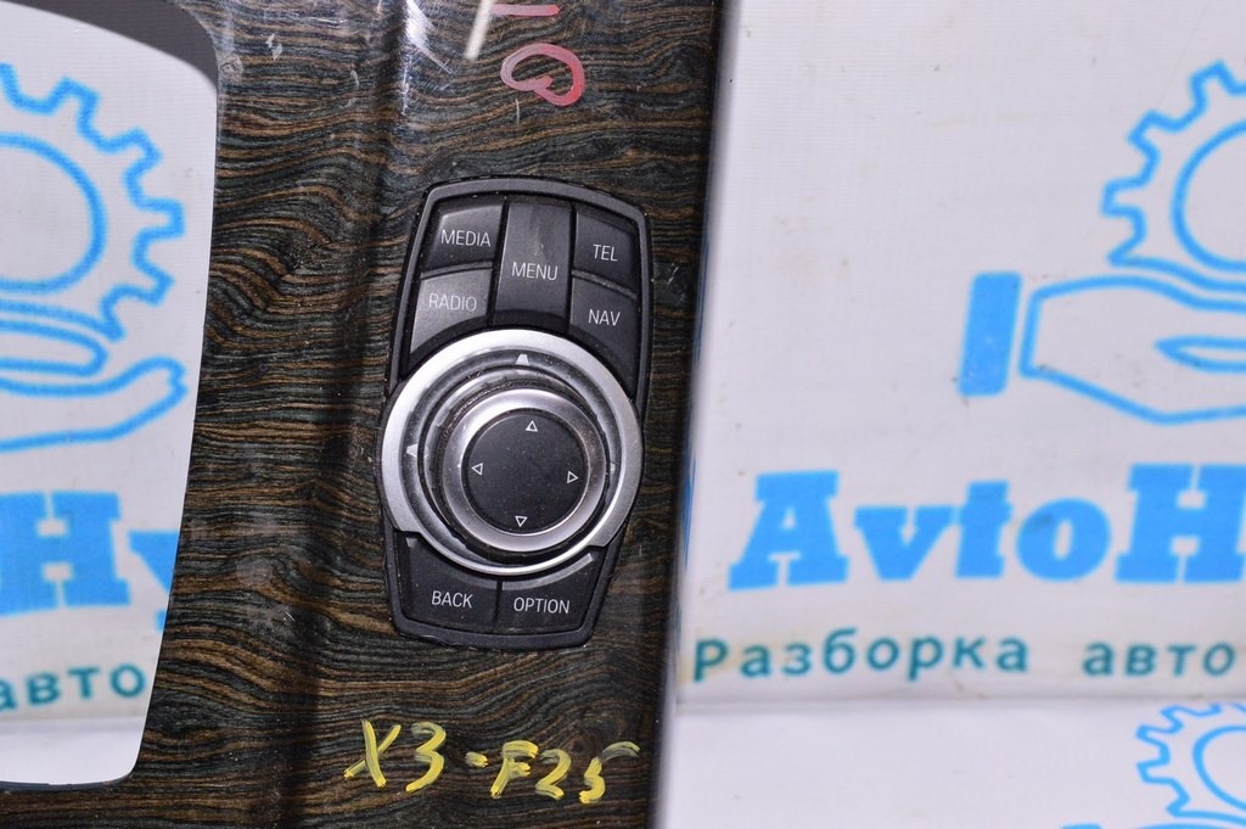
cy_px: 414
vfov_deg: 22.6
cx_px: 623
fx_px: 2075
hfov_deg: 33.4
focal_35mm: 60
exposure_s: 1/200
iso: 1600
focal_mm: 40
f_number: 8
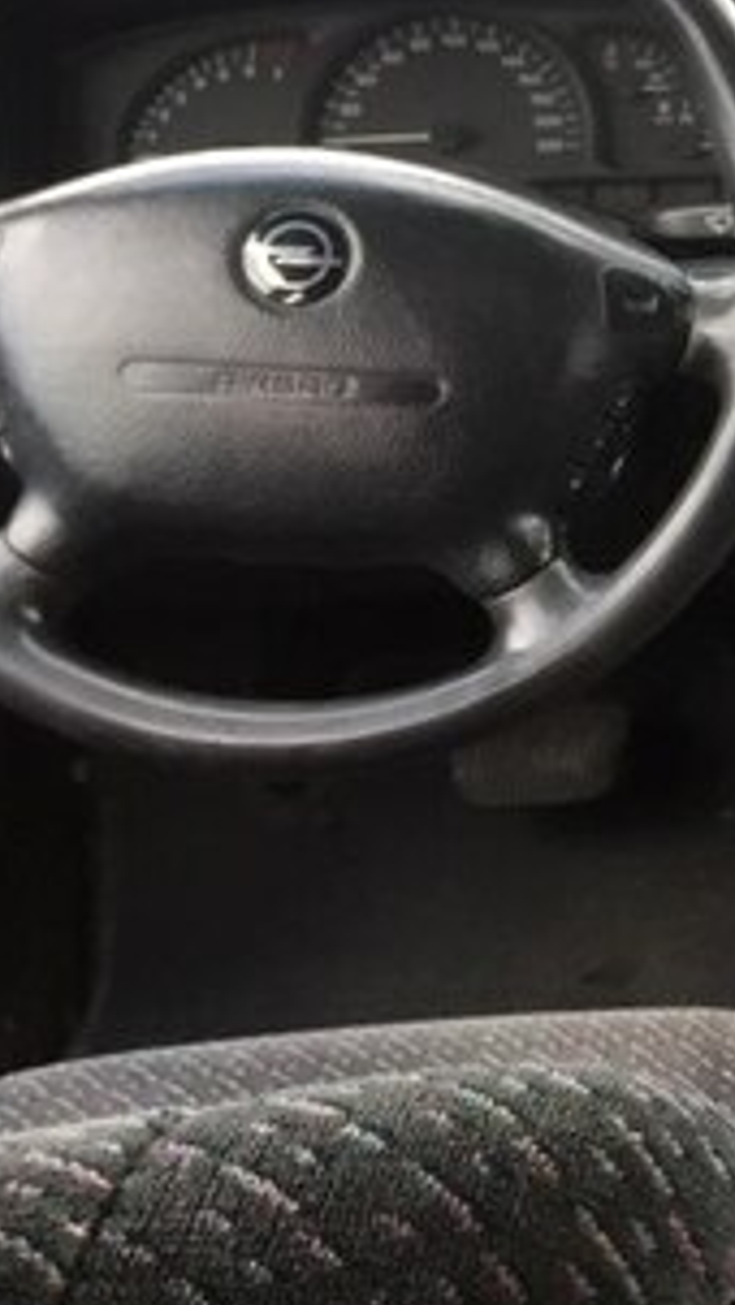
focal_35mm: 69
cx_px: 1267
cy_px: 296
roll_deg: -2.8
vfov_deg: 30.0
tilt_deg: -20.7
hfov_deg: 15.4
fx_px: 2389
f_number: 2.2
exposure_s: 1/33
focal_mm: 4.15
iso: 32
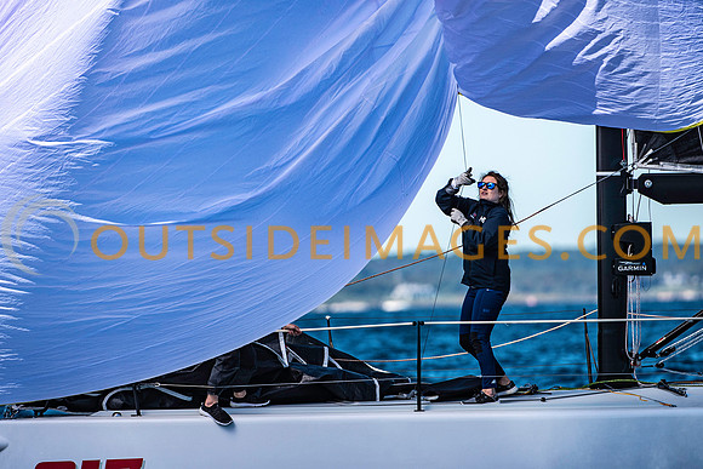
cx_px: 352
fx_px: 9082
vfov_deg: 3.0
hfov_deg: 4.4
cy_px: 234
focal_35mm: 465
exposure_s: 1/2500
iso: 320
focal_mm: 310
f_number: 5
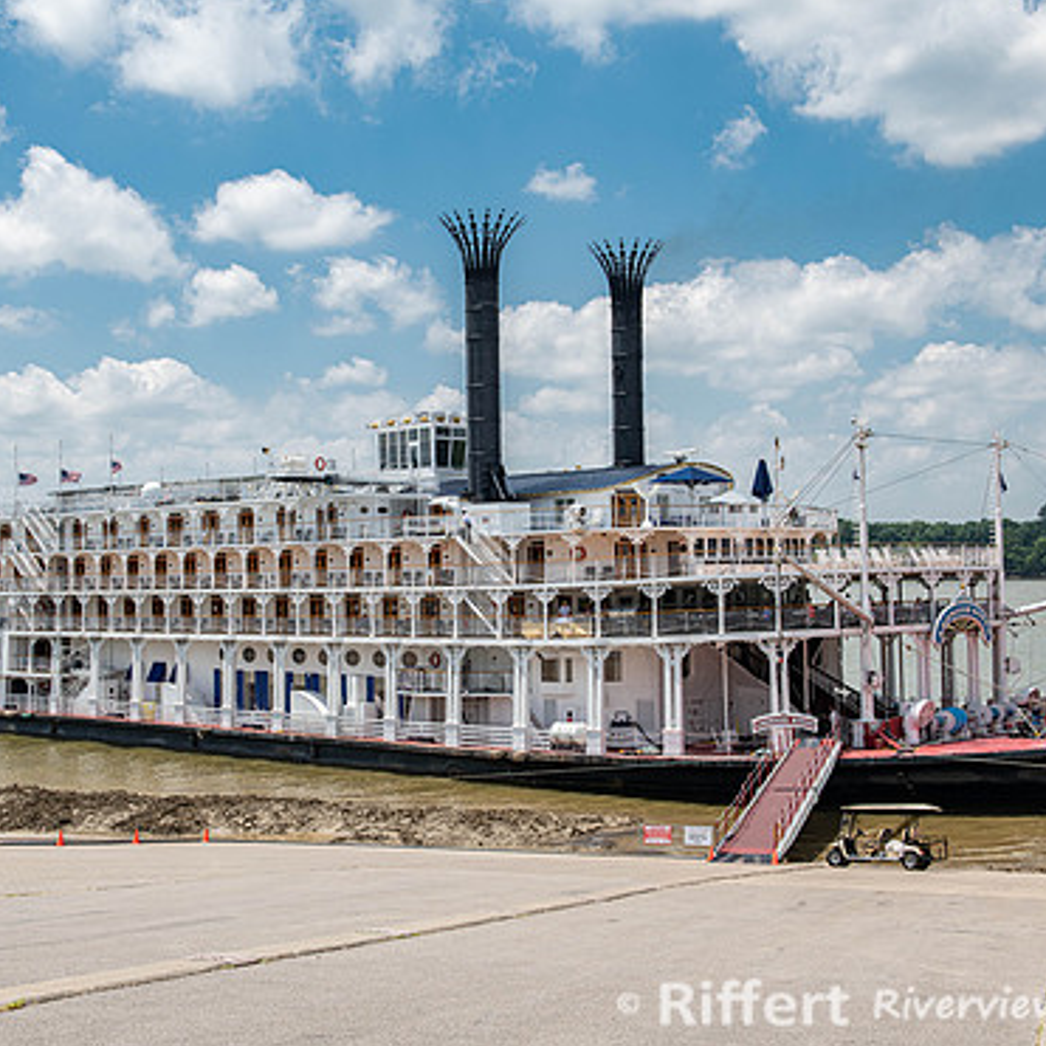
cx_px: 448
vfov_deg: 34.0
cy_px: 531
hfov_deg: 34.0
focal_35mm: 50
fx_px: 1709
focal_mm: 36
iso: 64
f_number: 8
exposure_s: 1/160
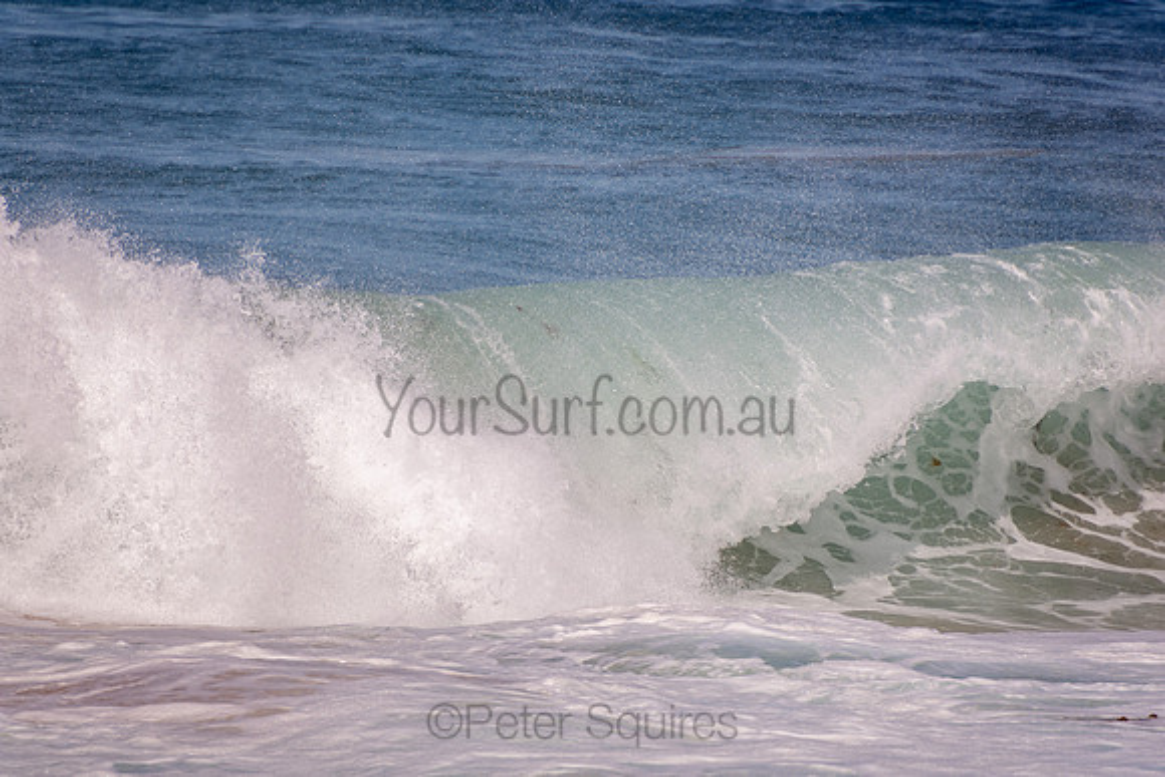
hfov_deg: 3.4
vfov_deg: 2.3
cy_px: 388
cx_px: 582
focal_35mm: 600
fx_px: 19420
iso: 125
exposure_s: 1/1250
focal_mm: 400
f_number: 5.6
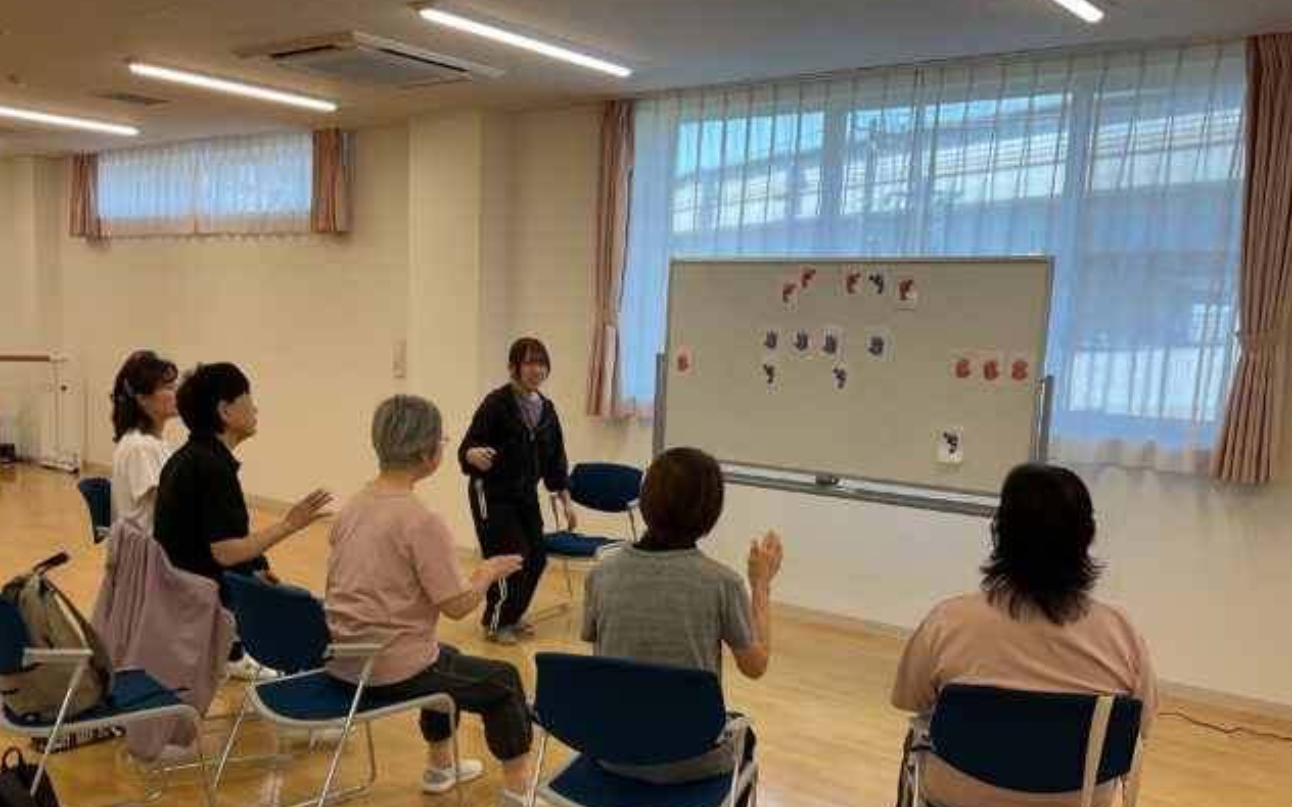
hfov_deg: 55.3
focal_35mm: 35
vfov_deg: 36.0
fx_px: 1232
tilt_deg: -9.3
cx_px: 685
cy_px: 521
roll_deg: -2.4
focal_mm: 3
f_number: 1.8
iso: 32
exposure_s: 1/120
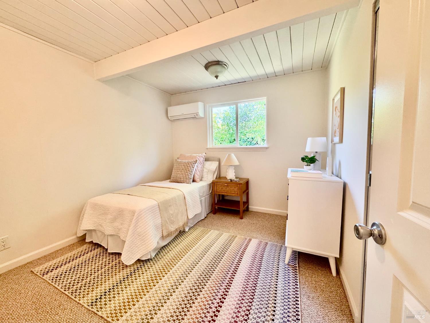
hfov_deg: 102.1
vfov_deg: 85.7
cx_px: 215
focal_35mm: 14
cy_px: 162
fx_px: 174
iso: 200
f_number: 2.2
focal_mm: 2.22
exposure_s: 1/60
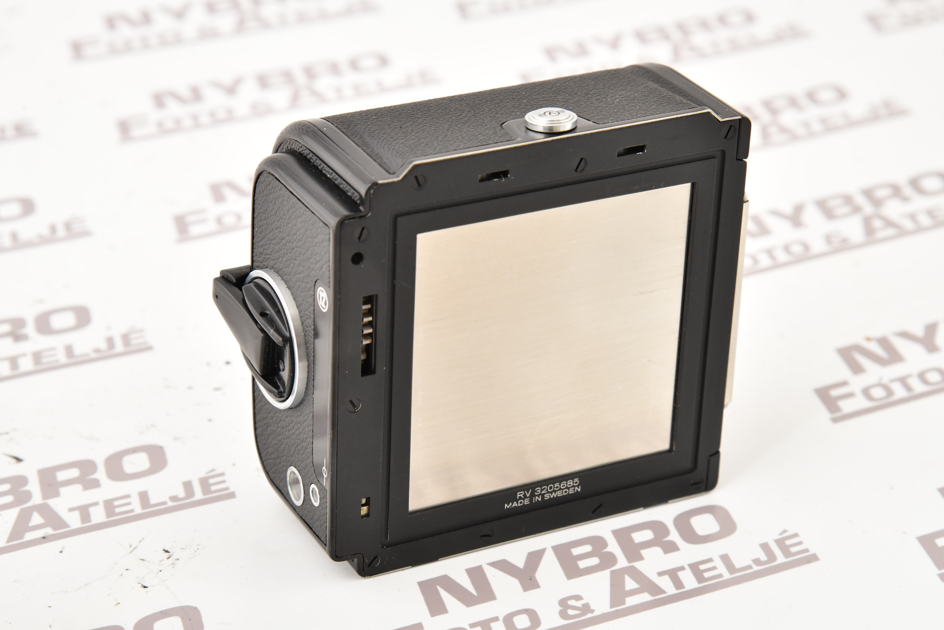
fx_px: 3146
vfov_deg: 11.4
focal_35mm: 120
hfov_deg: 17.1
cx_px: 472
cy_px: 315
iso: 1600
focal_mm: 120
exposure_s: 1/160
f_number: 13
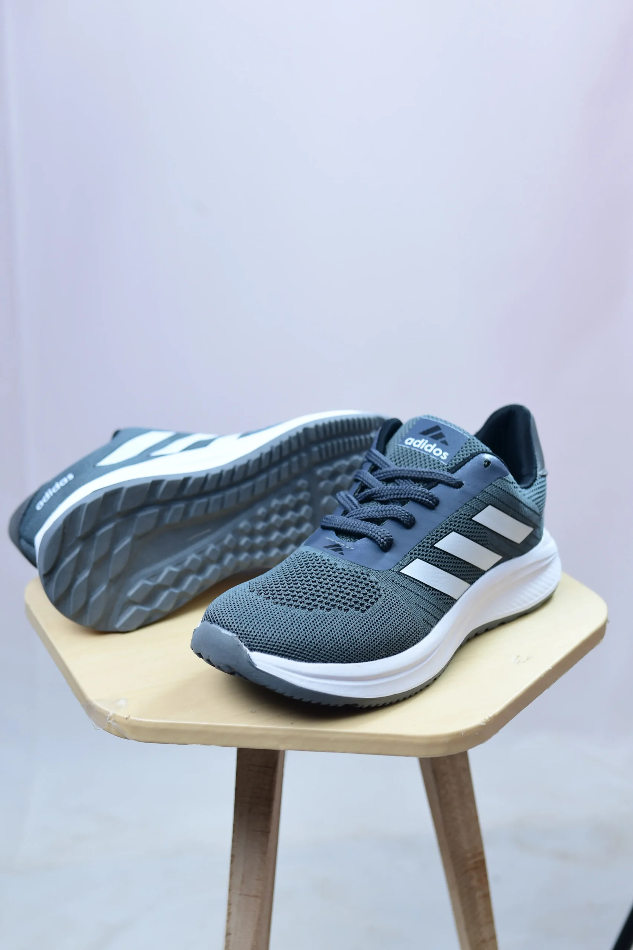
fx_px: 1373
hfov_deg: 26.0
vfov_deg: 38.2
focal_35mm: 52
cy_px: 475
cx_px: 316
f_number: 3.2
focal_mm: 35
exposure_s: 1/125
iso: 250
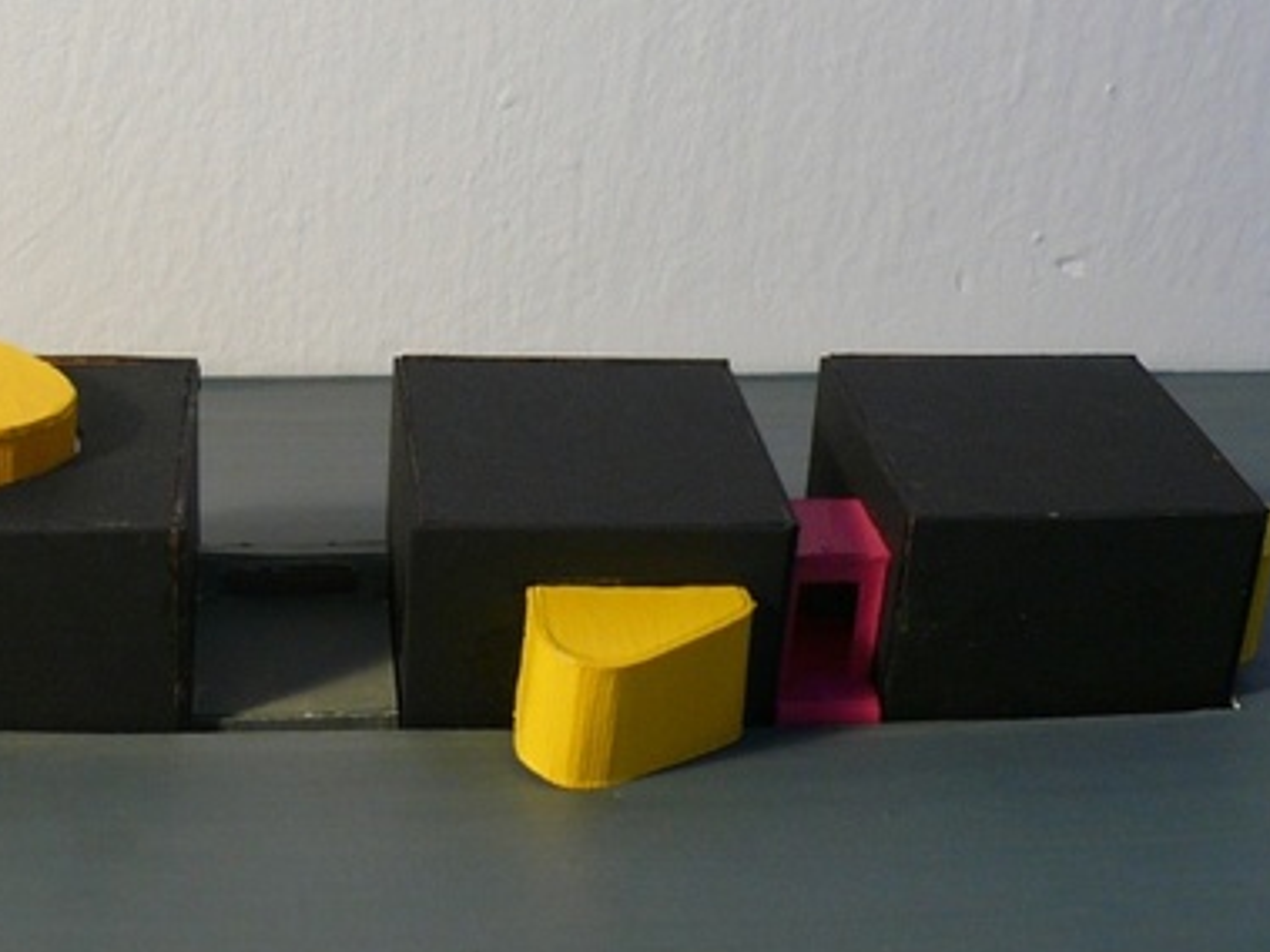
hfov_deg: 33.1
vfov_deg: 25.1
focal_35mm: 58
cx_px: 493
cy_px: 357
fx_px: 2127
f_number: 2.8
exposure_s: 1/15
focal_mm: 4.7
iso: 100
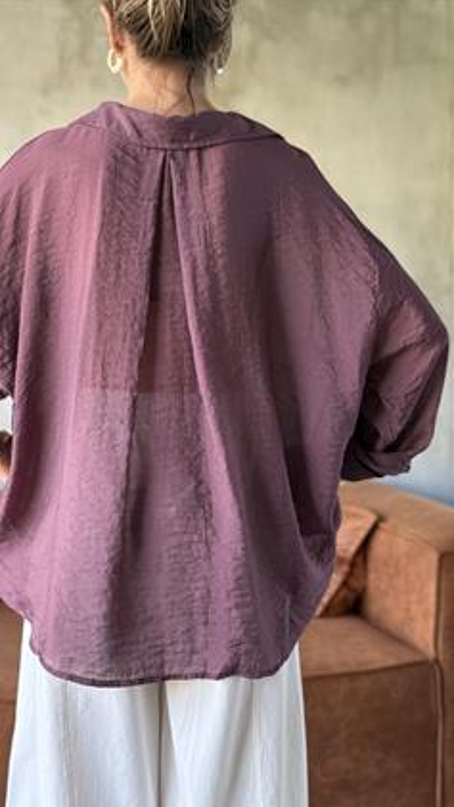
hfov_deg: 22.6
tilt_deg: -3.9
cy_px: 403
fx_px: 1134
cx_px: 184
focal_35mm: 53
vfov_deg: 39.2
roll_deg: -0.6
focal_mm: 6.76
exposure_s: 1/60
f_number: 1.78
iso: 250
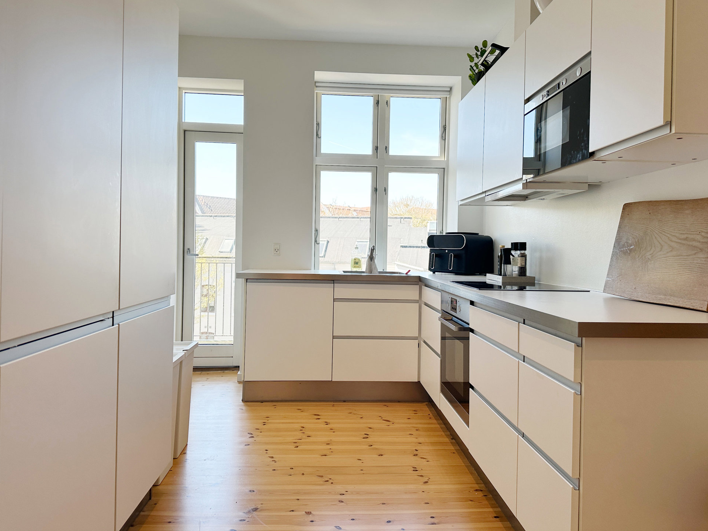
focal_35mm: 25
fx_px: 511
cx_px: 353
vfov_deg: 54.9
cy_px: 256
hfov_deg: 69.4
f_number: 1.78
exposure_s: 1/330
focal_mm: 6.86
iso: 80
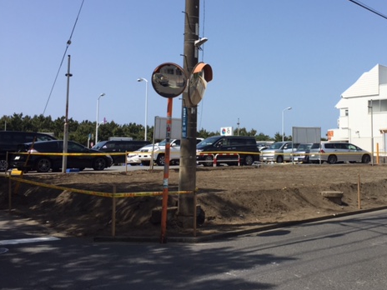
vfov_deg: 35.7
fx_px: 447
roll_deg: +0.6
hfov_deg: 46.0
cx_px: 263
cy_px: 107
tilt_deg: +5.2
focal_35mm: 40
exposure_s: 1/2198
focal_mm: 4.15
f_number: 2.2
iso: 32
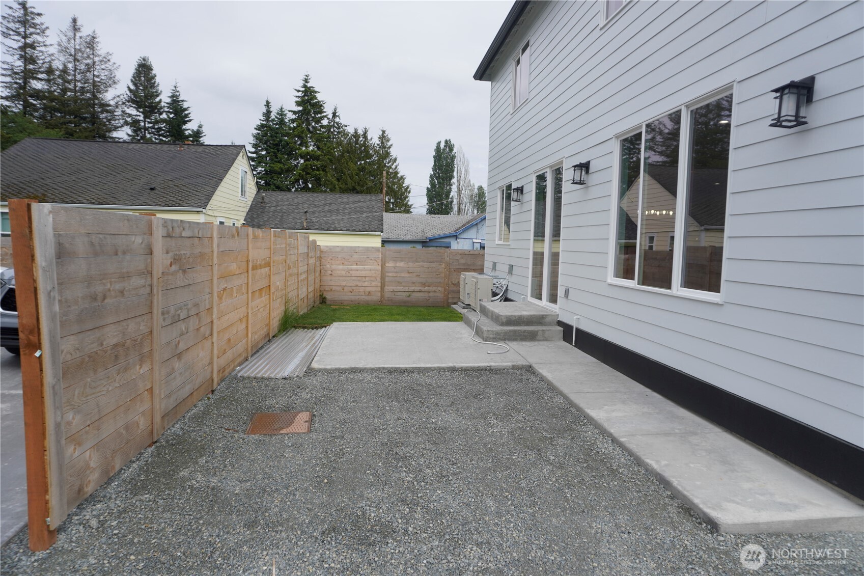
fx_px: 576
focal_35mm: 24
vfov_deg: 53.1
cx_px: 432
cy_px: 288
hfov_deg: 73.7
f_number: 4.5
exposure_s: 1/640
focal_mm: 16
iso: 100
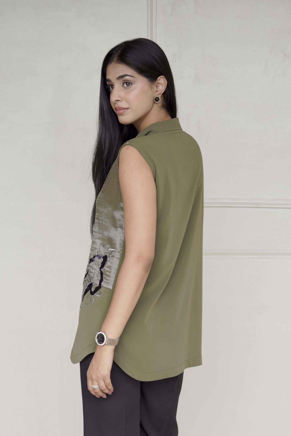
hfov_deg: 27.0
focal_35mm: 50
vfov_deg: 39.7
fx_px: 605
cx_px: 146
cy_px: 218
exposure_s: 1/200
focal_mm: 49.9
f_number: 2.8
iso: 125
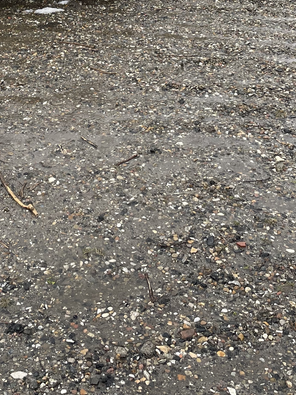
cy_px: -17
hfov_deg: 21.9
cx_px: 50
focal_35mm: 66
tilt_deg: -17.3
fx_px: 752
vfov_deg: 27.4
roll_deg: -0.1
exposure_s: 1/121
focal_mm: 4.2
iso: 40
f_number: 1.6
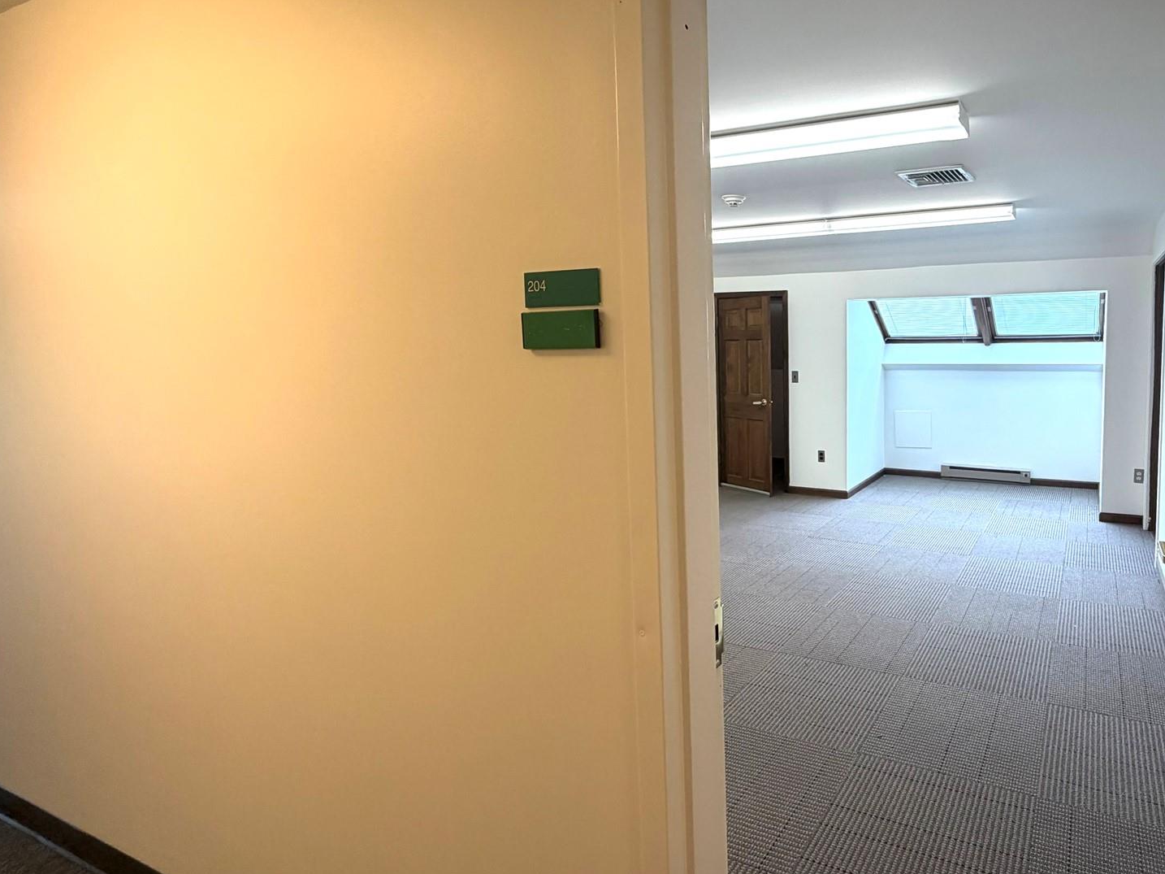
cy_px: 402
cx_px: 815
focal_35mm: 20
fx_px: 673
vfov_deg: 65.9
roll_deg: +1.0
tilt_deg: -6.6
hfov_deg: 77.9
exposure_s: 1/120
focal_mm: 2.22
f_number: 2.2
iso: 100
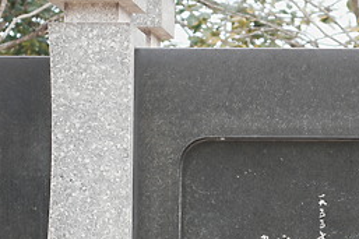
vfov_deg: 5.5
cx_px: 374
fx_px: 2481
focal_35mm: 249
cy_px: 252
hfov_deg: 8.2
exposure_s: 1/100
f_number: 4
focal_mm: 82
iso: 200
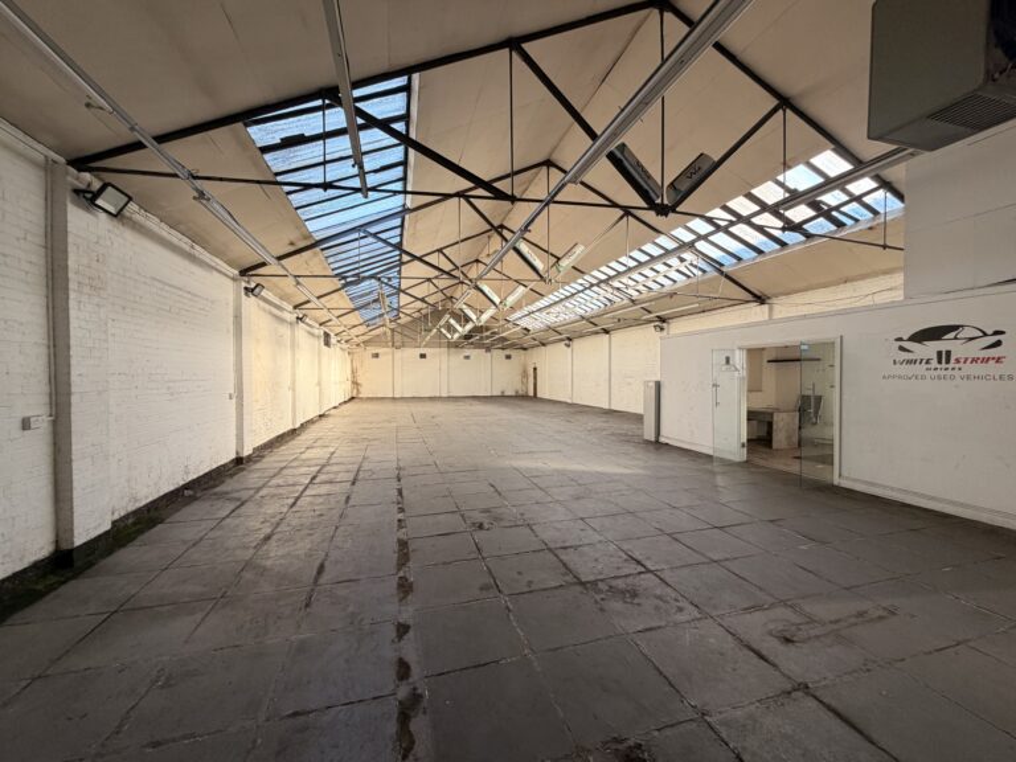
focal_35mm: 14
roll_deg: +0.5
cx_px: 508
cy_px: 381
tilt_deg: -1.5
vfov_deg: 85.7
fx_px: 411
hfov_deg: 102.1
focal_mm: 2.22
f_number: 2.2
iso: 125
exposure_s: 1/121
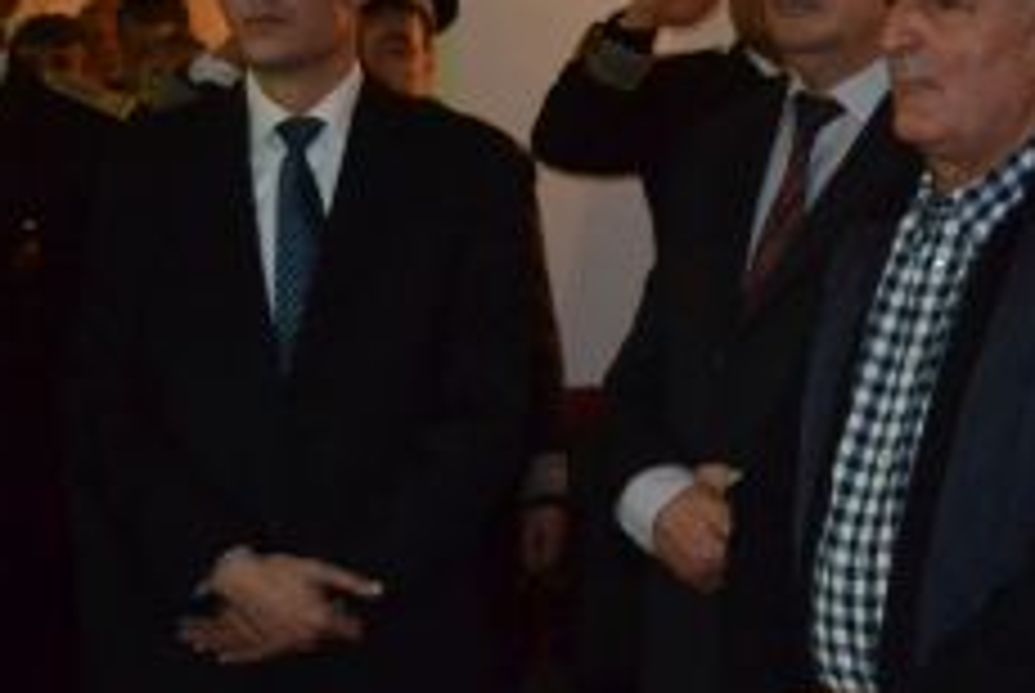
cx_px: 1413
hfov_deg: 18.7
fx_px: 2879
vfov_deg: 13.7
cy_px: 292
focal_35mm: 100
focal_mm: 24
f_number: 4
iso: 3200
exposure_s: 1/60
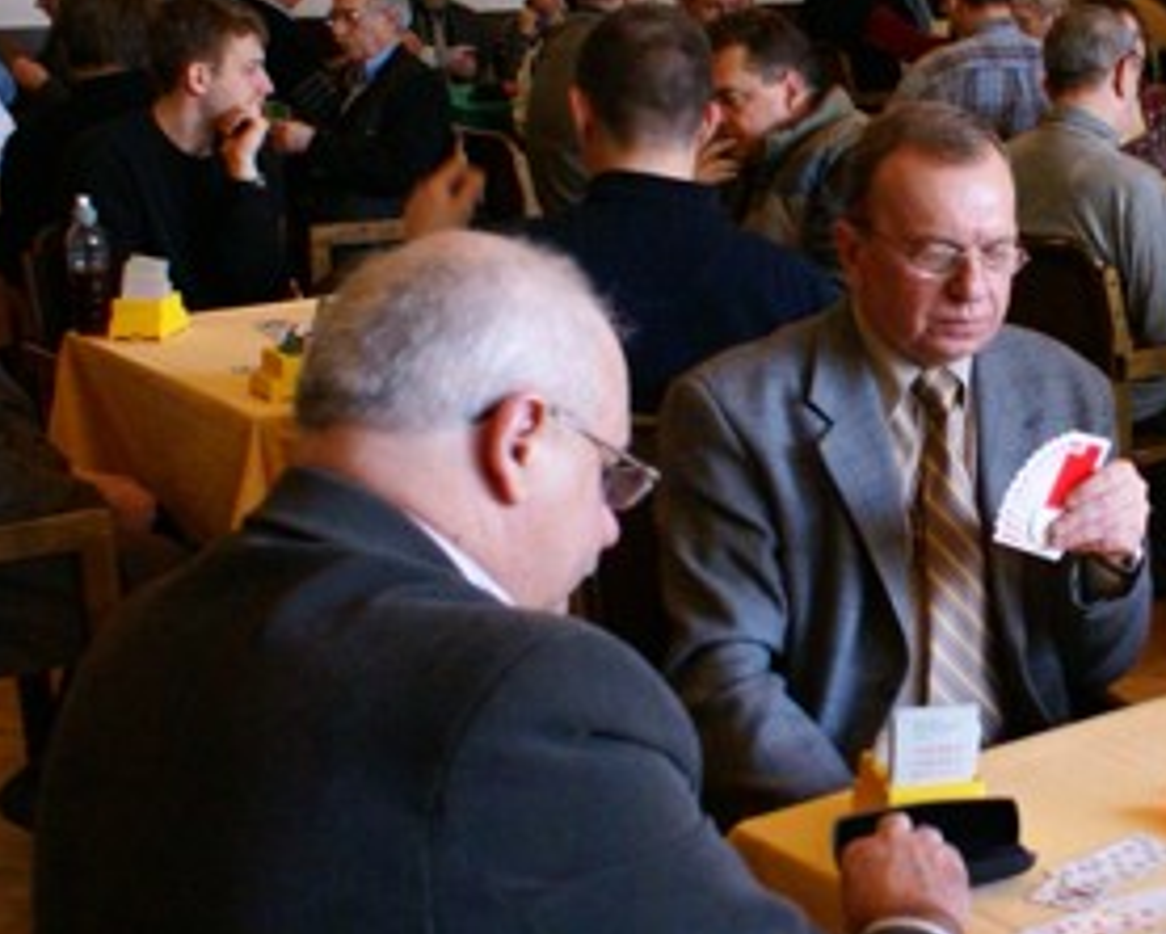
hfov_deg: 28.2
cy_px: 576
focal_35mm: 64
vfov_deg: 23.8
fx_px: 2210
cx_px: 1099
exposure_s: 1/60
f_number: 4
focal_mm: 18
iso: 800
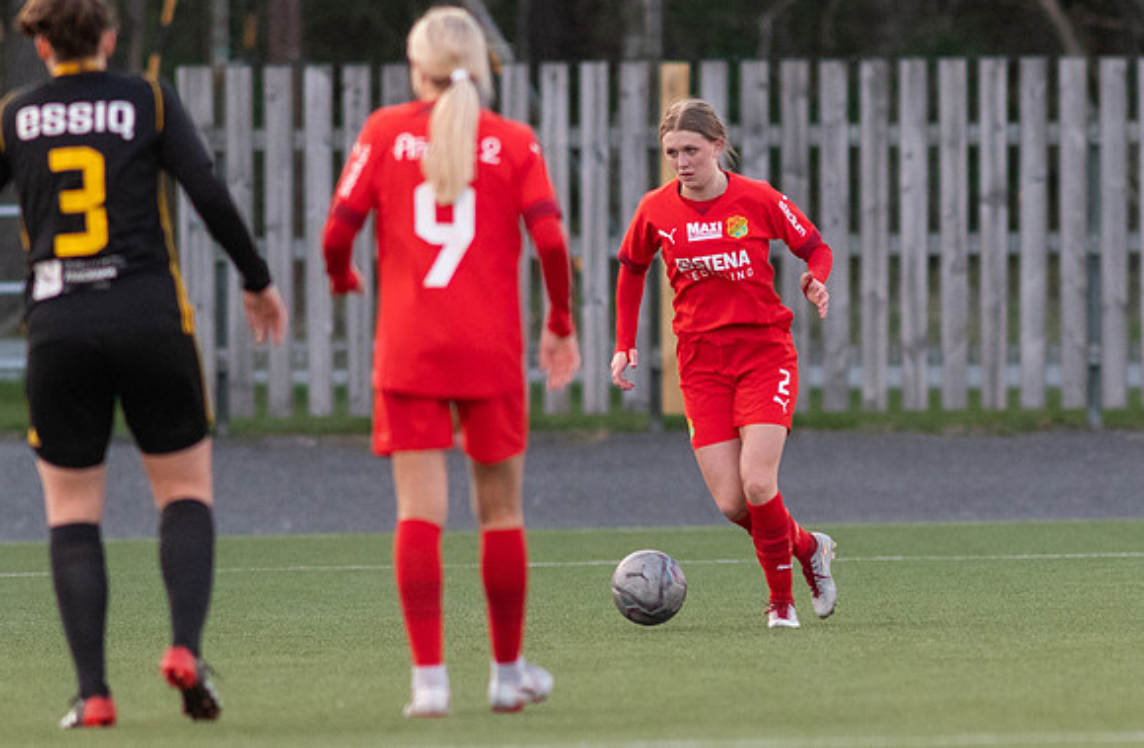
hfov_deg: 2.5
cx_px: 780
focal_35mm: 827
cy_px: 446
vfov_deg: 1.6
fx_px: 26126
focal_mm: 300
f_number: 3.2
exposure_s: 1/800
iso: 1800
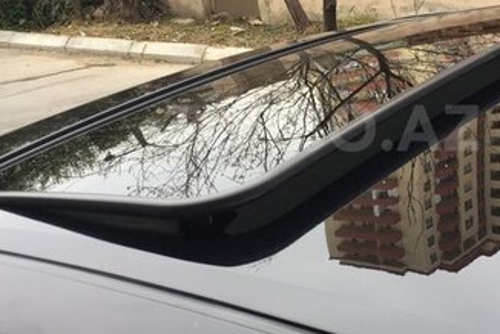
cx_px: 322
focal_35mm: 61
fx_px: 848
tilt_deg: -17.9
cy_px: 128
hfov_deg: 32.6
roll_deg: +7.7
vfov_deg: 22.3
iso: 32
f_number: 2.2
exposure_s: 1/50
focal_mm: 4.15
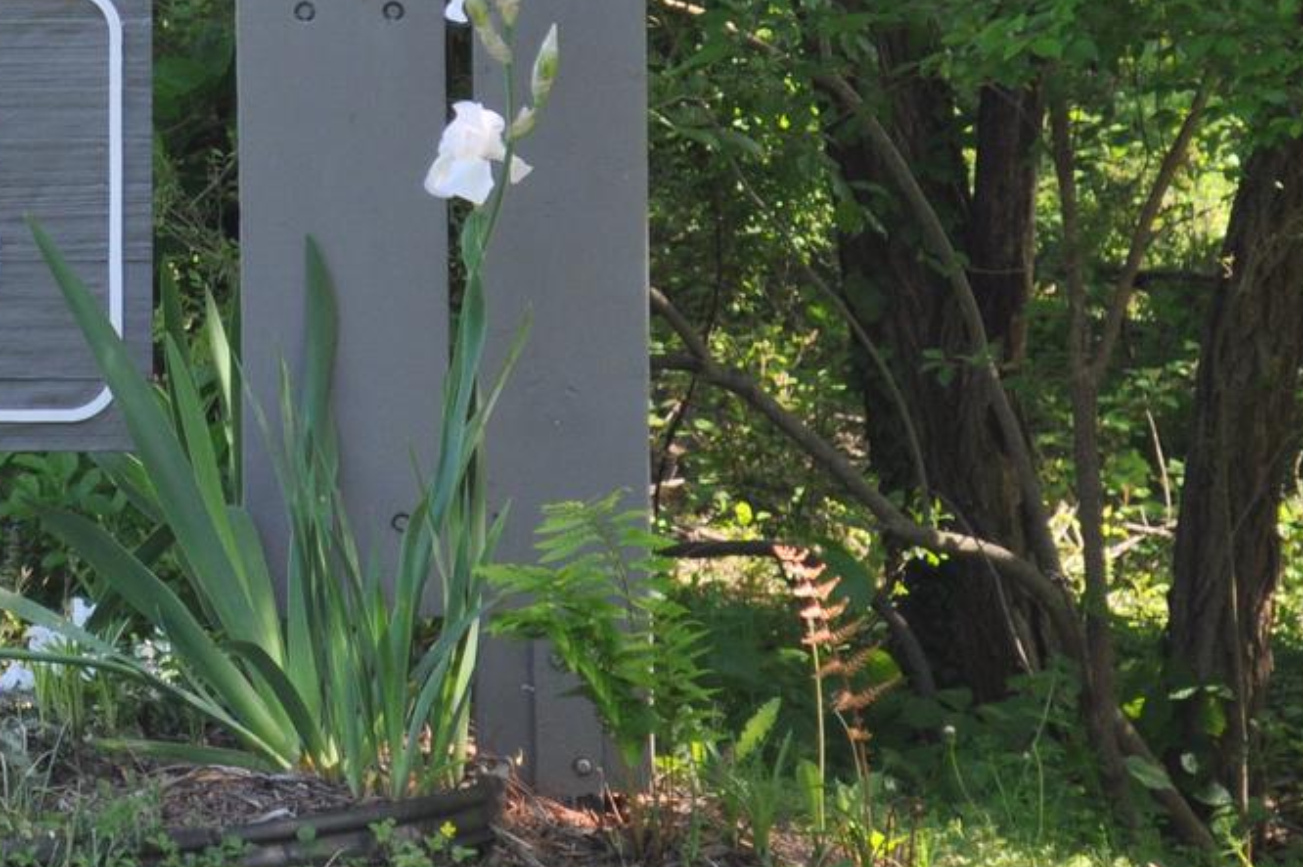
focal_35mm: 254
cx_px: -29
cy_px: -190
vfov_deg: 5.4
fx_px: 9170
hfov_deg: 8.1
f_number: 5.6
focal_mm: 55
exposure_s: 1/100
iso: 400
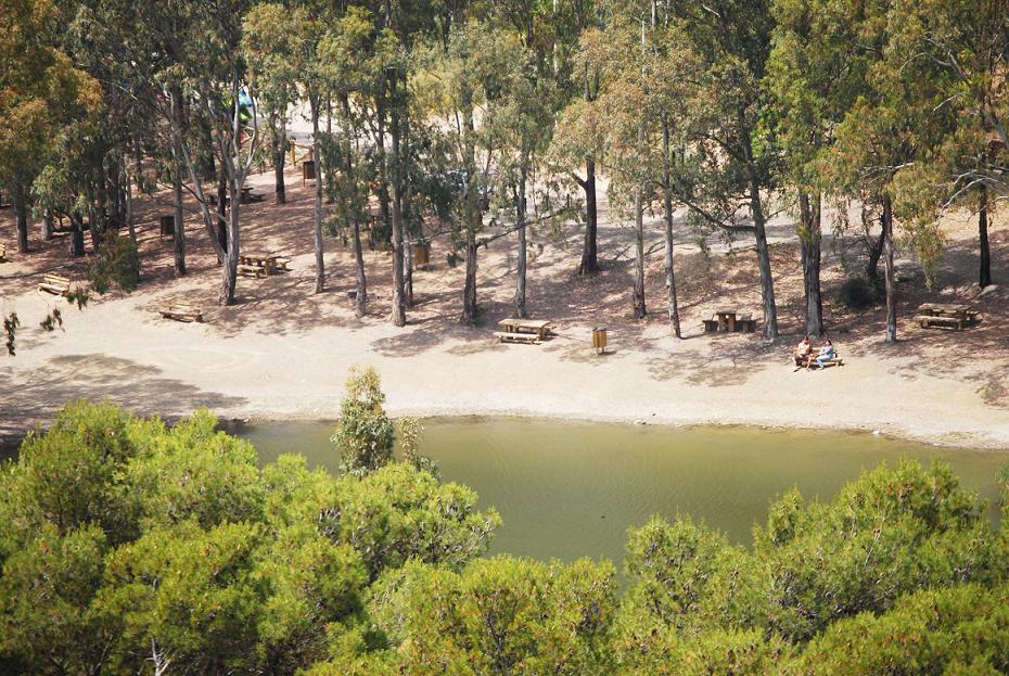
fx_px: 8420
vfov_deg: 4.6
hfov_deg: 6.9
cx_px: 504
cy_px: 338
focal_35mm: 300
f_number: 5.6
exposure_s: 1/320
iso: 100
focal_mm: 200
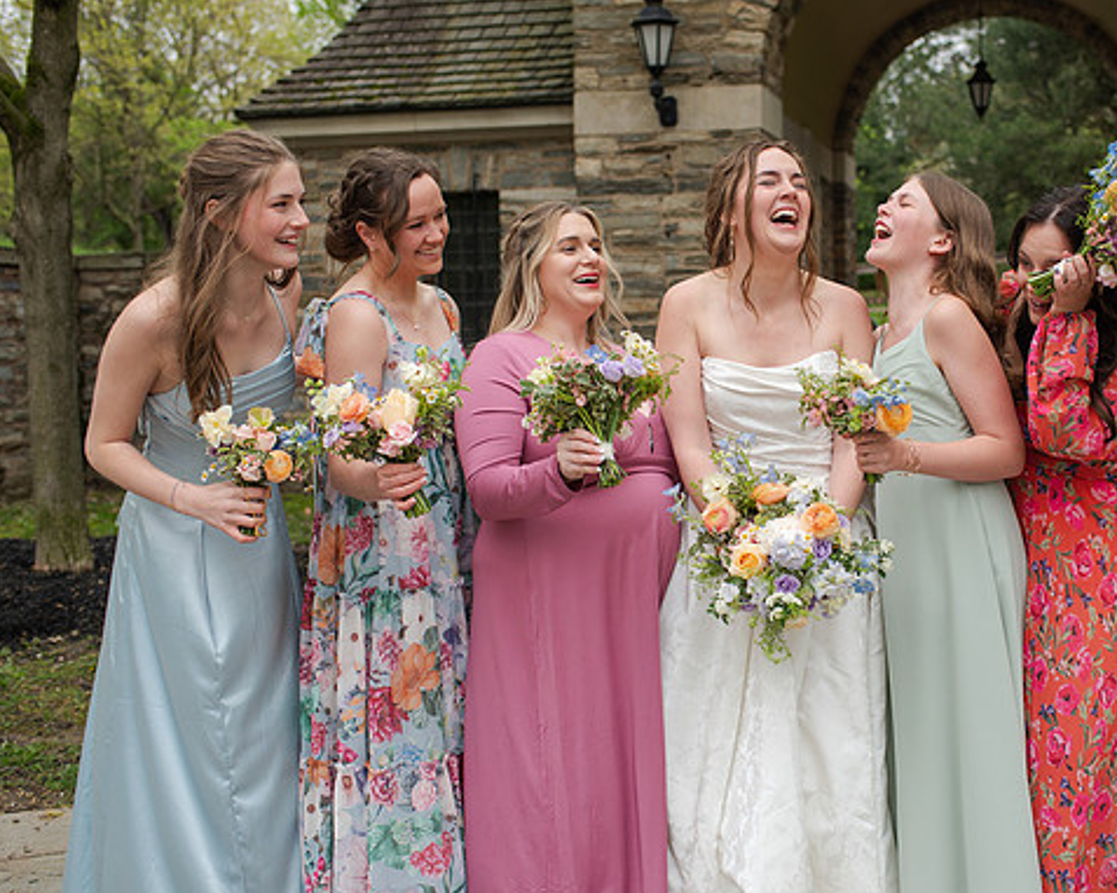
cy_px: 460
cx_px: 747
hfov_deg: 39.9
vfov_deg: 32.7
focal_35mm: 46
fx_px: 1520
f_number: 3.2
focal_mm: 35
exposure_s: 1/320
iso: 110
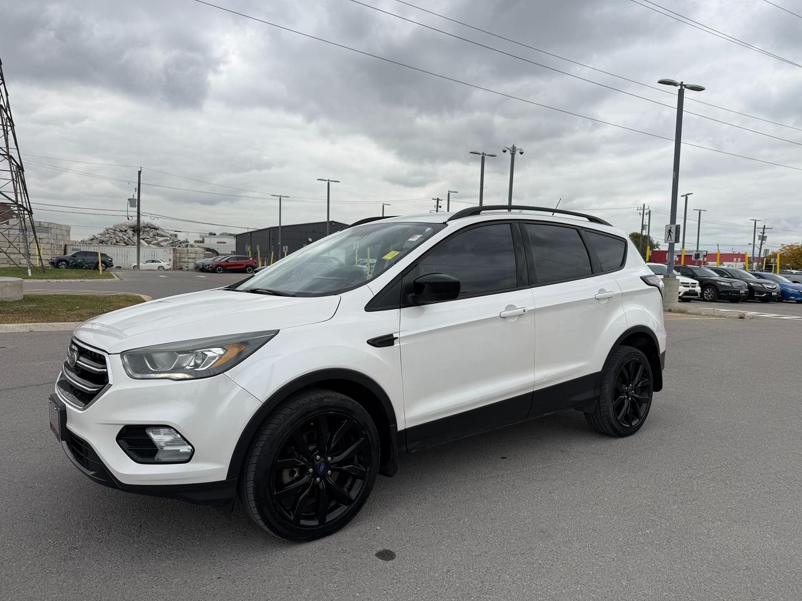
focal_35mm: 24
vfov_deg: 56.8
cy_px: 300
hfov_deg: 71.6
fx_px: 556
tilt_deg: -3.3
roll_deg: -1.4
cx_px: 401
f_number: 1.78
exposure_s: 1/2445
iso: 80
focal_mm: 6.76
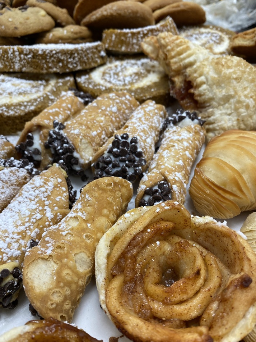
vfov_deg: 63.4
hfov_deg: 49.7
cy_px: 179
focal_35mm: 28
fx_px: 276
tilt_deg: -46.2
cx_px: 127
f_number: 1.8
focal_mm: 4.25
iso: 64
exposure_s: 1/60
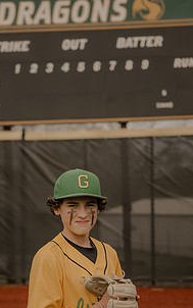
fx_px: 664
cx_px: 74
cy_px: 197
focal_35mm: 79
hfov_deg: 16.5
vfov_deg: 26.0
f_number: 1.8
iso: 100
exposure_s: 1/1250
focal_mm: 35
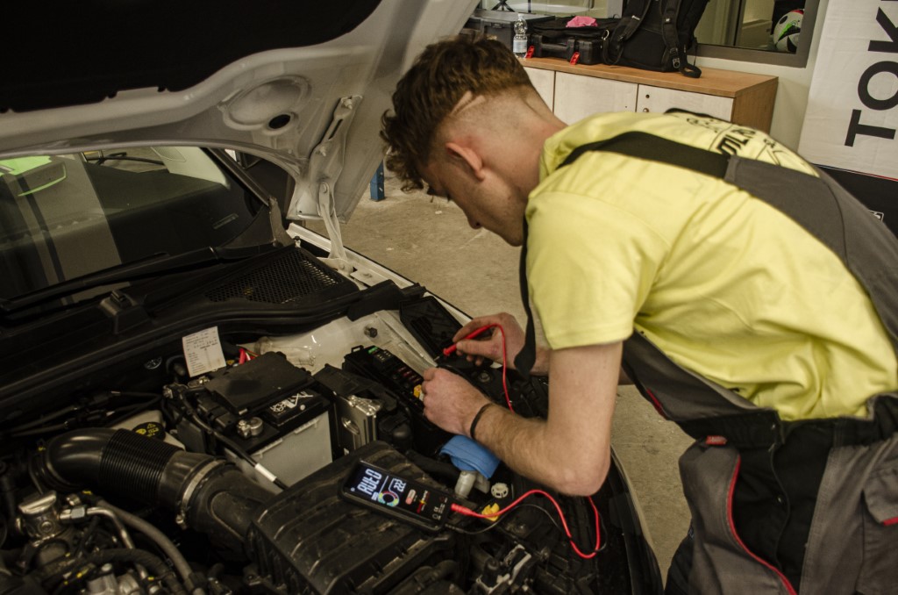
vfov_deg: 39.8
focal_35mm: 33
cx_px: 449
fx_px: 821
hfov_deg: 57.3
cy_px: 298
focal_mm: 22
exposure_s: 1/60
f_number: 3.5
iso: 800
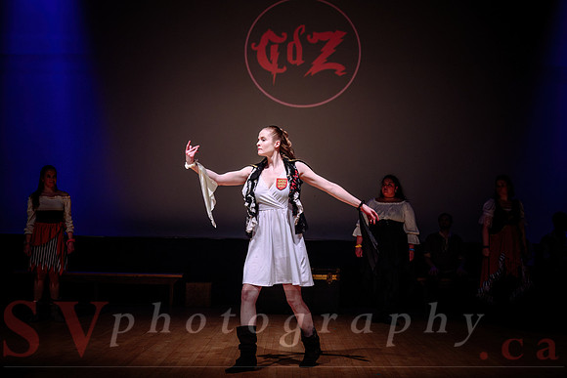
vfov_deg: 25.2
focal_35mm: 54
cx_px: 272
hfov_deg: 37.0
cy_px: 209
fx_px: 847
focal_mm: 47
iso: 1600
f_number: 2.8
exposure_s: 1/320
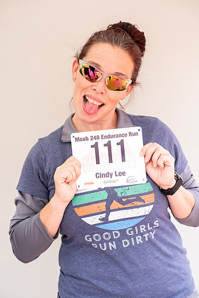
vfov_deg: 23.9
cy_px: 149
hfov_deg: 16.1
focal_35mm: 85
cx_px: 100
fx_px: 705
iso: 250
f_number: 3.2
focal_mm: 85
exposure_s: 1/200
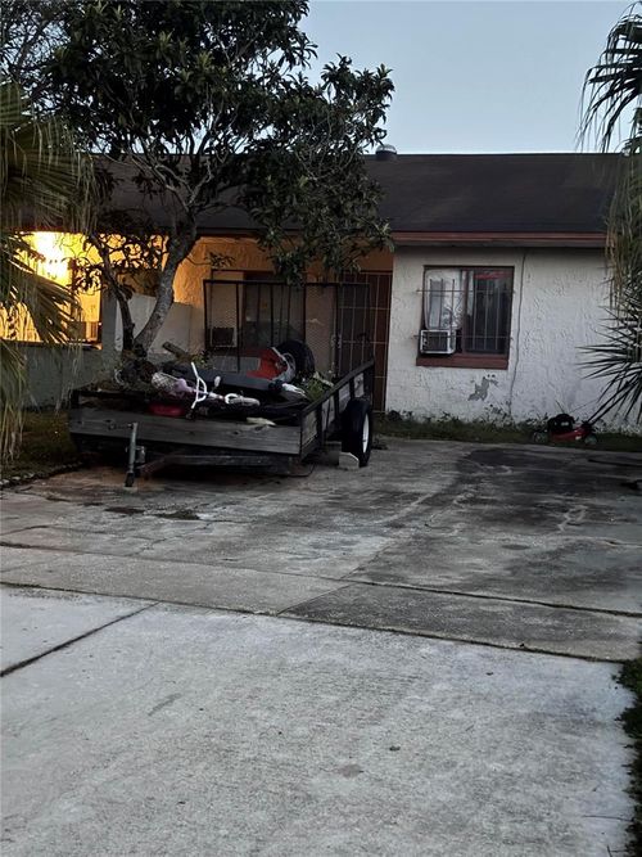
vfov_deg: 36.8
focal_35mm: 52
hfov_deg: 28.0
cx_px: 321
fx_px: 1286
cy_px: 428
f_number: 1.6
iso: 400
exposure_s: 1/9
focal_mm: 5.96
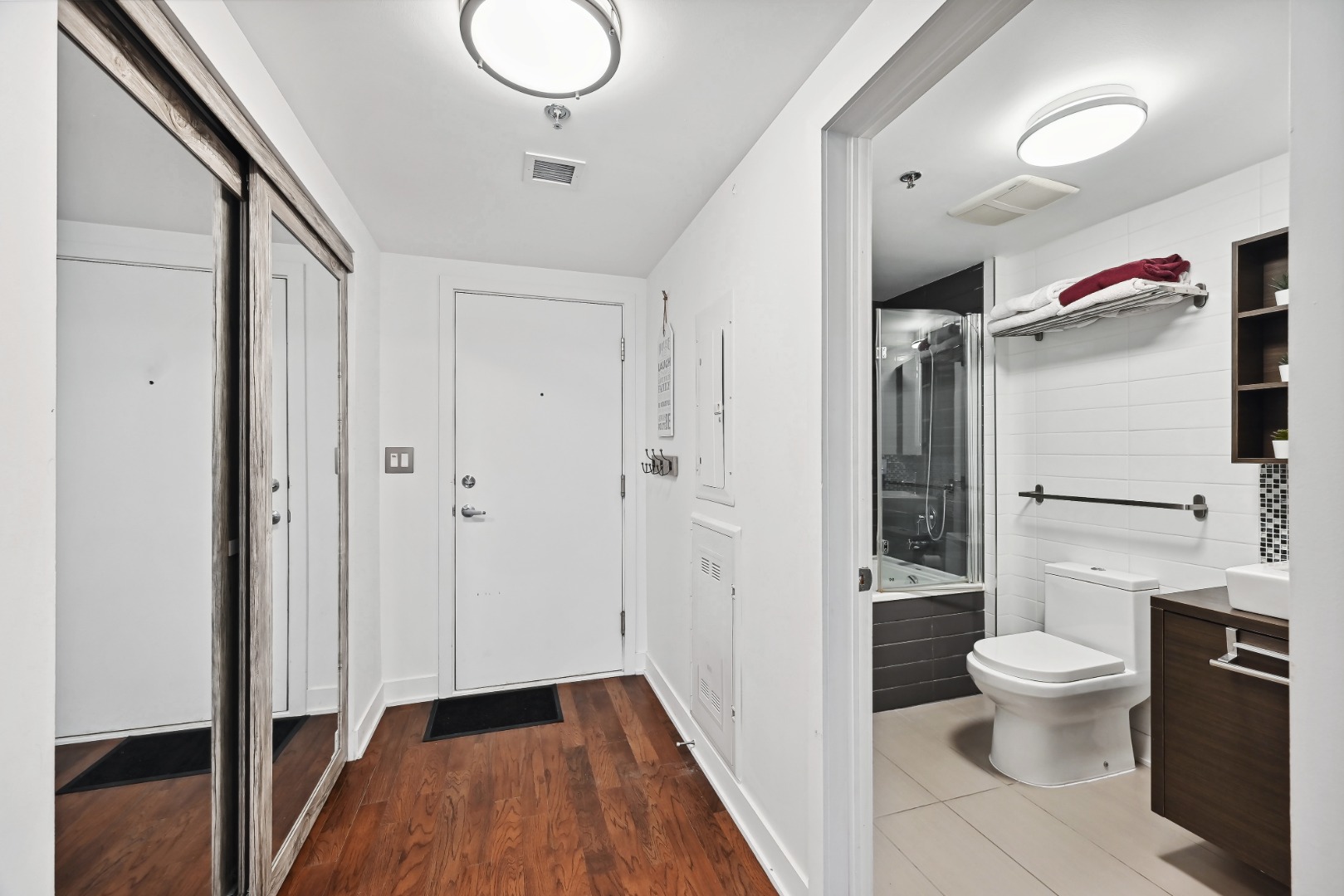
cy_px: 448
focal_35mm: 14
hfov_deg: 104.2
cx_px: 672
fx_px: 523
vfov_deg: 81.2
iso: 800
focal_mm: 14
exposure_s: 1/30
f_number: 6.3
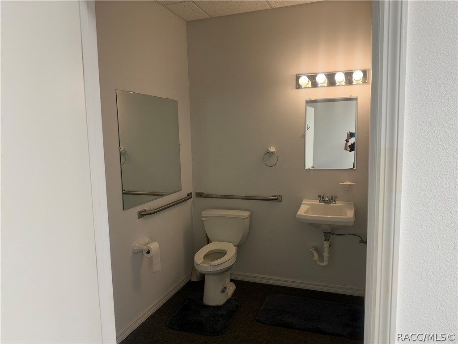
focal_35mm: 24
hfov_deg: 71.6
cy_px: 172
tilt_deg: -6.0
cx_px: 229
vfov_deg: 56.8
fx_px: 318
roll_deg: +1.0
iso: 200
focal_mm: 6.93
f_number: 1.8
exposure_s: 1/60
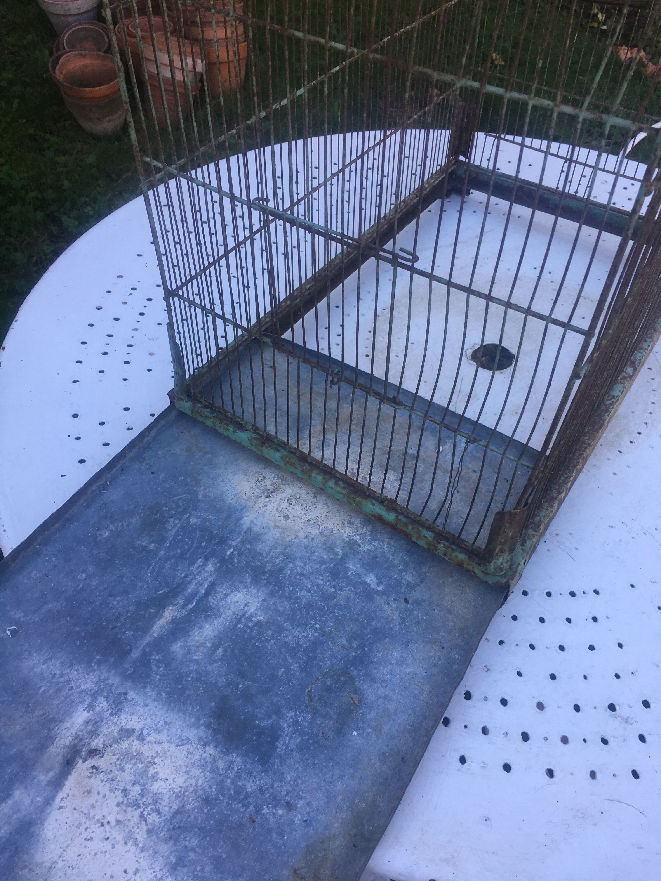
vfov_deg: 61.7
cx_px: 330
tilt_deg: -49.1
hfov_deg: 48.2
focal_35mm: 29
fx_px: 738
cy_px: 440
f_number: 2.2
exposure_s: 1/193
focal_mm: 4.15
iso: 25
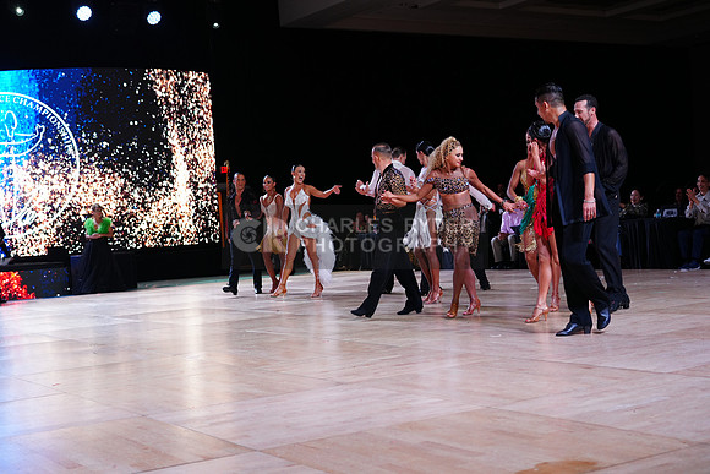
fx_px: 967
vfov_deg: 27.5
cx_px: 355
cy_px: 237
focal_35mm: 49
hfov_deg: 40.3
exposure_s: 1/500
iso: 1600
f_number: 4
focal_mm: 49
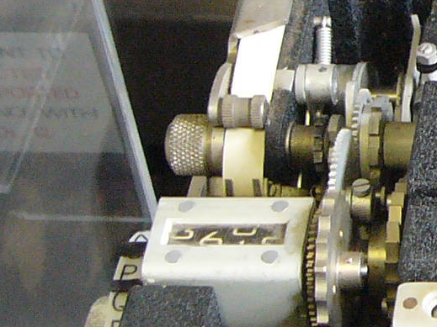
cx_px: 807
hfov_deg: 9.8
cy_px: -58
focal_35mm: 191
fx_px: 2411
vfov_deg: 7.7
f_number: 2.8
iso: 200
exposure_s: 1/13
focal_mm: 7.1
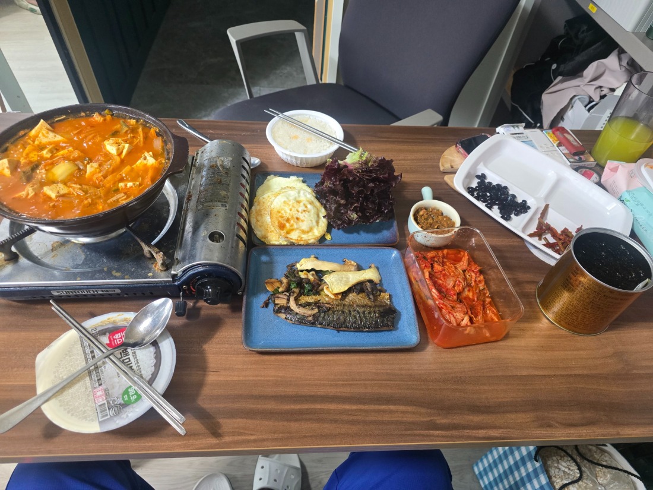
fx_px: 434
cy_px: 245
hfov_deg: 73.9
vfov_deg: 58.9
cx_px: 326
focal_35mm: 23
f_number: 1.7
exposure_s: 1/120
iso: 800
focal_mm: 6.3
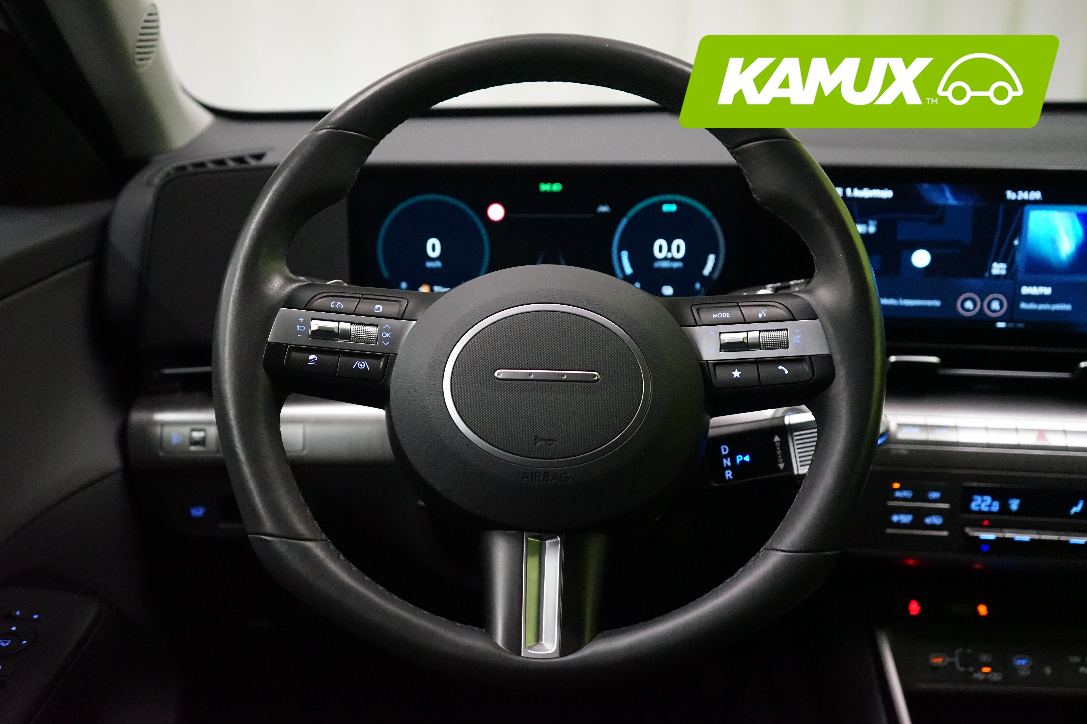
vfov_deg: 38.9
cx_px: 544
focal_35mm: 34
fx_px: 1027
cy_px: 362
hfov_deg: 55.8
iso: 6400
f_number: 4
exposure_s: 1/125
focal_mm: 34
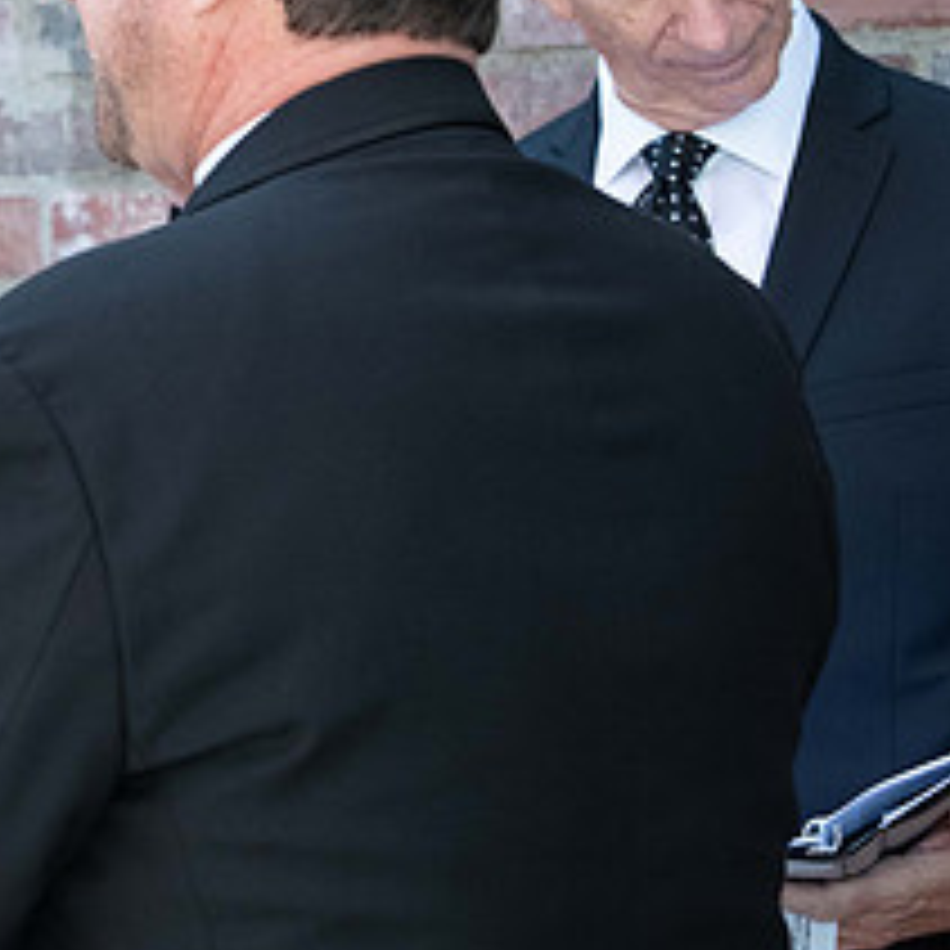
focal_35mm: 215
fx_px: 6676
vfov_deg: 8.1
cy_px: 380
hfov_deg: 8.1
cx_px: 45
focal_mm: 92
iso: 1250
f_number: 5.6
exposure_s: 1/640
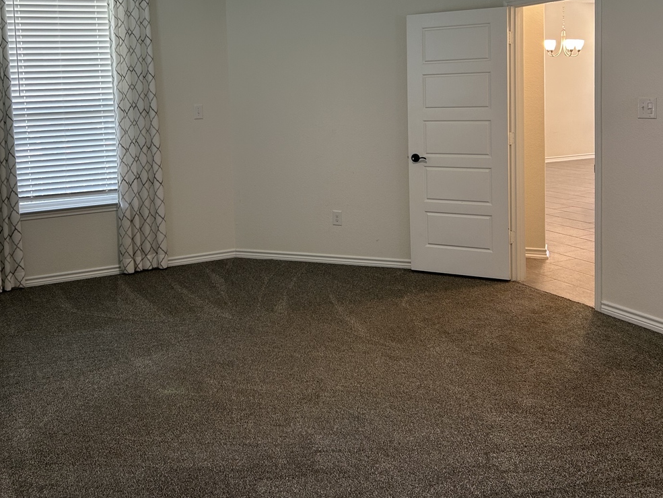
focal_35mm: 38
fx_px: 728
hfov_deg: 48.8
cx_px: 277
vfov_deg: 37.2
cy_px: 150
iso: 100
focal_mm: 5.7
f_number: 1.5
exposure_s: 1/60
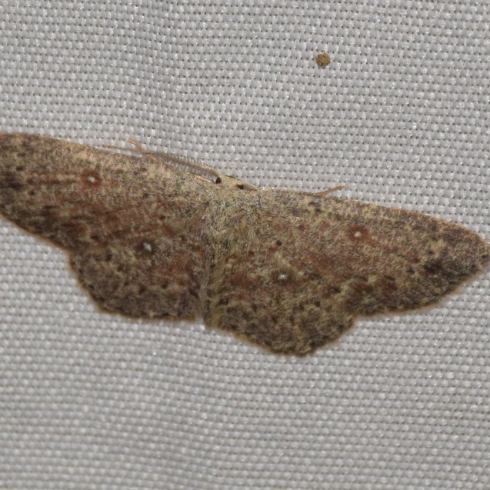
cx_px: 197
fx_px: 4308
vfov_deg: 6.5
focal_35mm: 269
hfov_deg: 6.5
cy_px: 245
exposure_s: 1/160
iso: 400
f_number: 10
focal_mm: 140
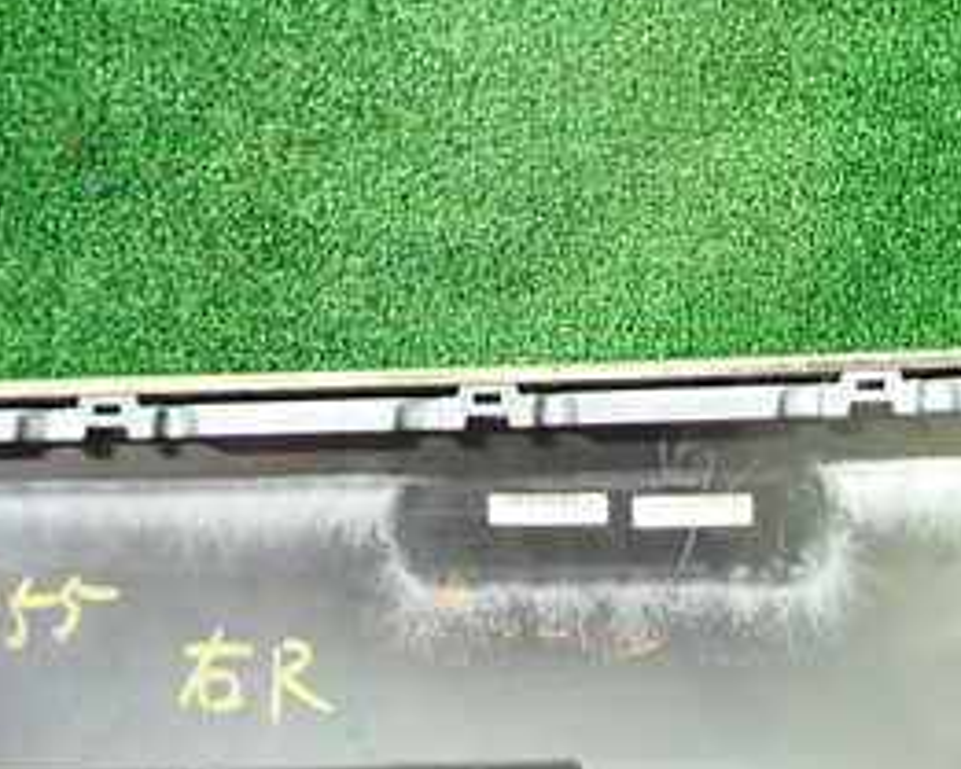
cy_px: 611
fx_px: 1593
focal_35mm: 56
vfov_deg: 26.7
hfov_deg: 33.2
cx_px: 655
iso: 500
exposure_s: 1/30
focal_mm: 4.5
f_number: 2
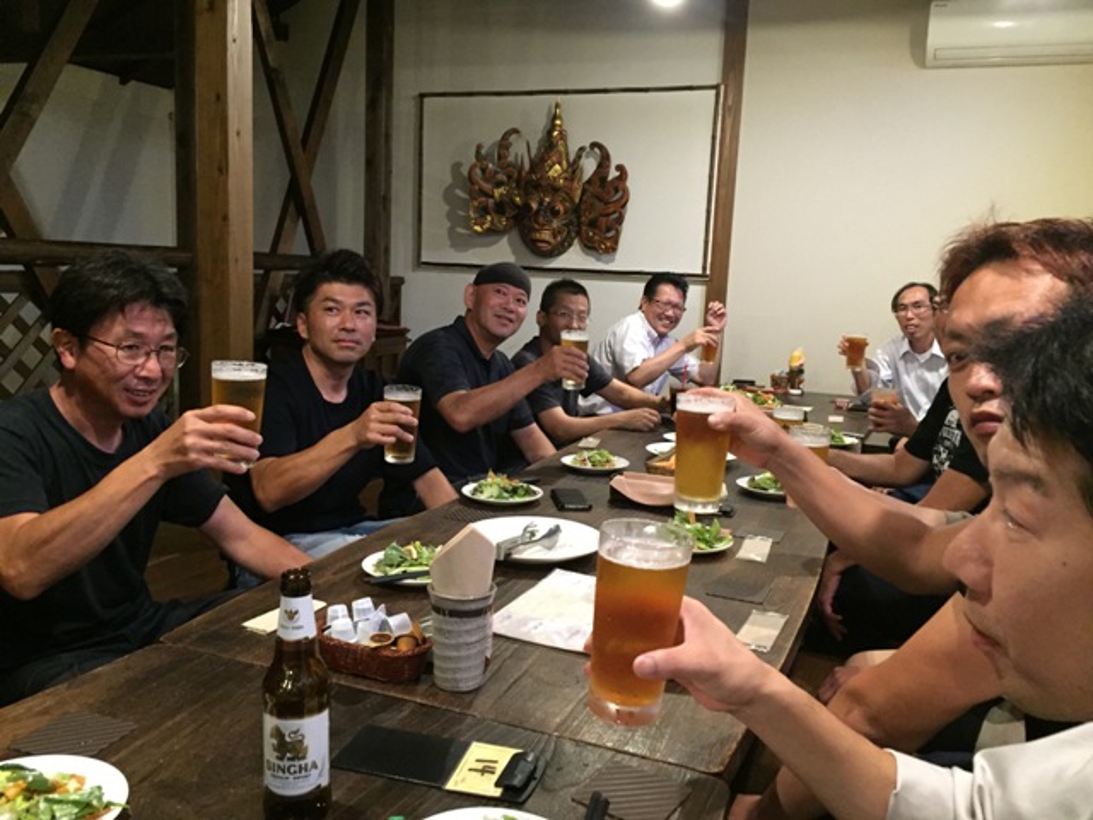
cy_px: 410
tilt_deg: -6.9
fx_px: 916
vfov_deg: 48.2
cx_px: 546
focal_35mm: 29
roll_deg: -2.5
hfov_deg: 61.7
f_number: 2.2
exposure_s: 1/15
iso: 320
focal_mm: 4.15
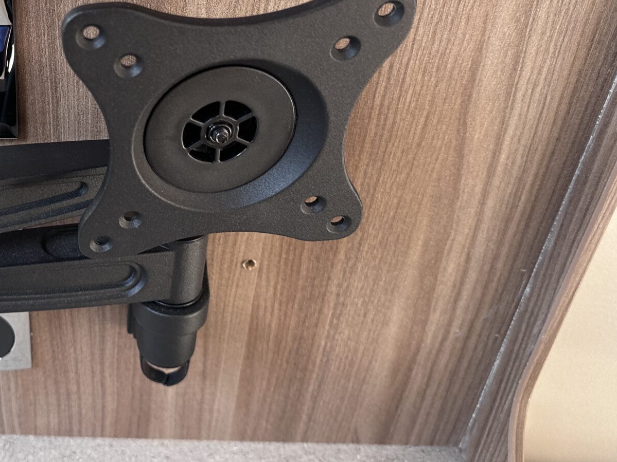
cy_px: 148
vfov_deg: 34.7
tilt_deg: -32.5
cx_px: 109
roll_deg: -4.3
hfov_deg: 43.3
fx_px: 731
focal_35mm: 41
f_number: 1.78
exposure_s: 1/121
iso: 160
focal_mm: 6.86
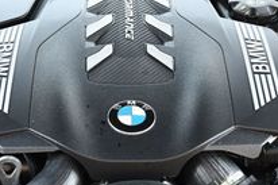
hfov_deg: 15.0
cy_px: 50
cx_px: 121
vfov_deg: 10.0
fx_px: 1057
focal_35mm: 137
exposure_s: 1/160
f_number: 3.8
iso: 800
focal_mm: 22
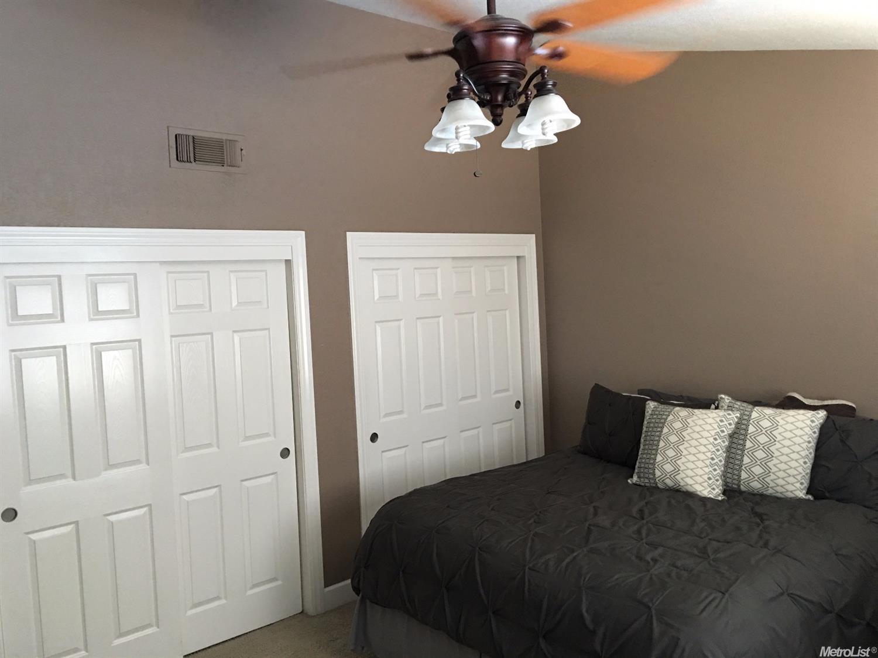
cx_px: 439
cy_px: 329
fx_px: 735
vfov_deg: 48.2
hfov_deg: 61.7
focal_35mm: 29
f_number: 2.2
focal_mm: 4.15
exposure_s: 1/8
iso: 80
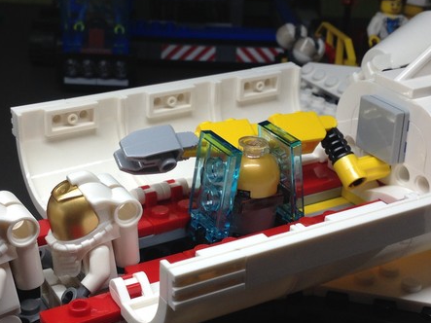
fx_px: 834
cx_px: 216
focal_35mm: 67
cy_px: 158
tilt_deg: -24.1
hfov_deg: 29.0
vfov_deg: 21.9
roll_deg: -3.6
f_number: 2.4
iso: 50
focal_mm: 4.12
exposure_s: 1/120
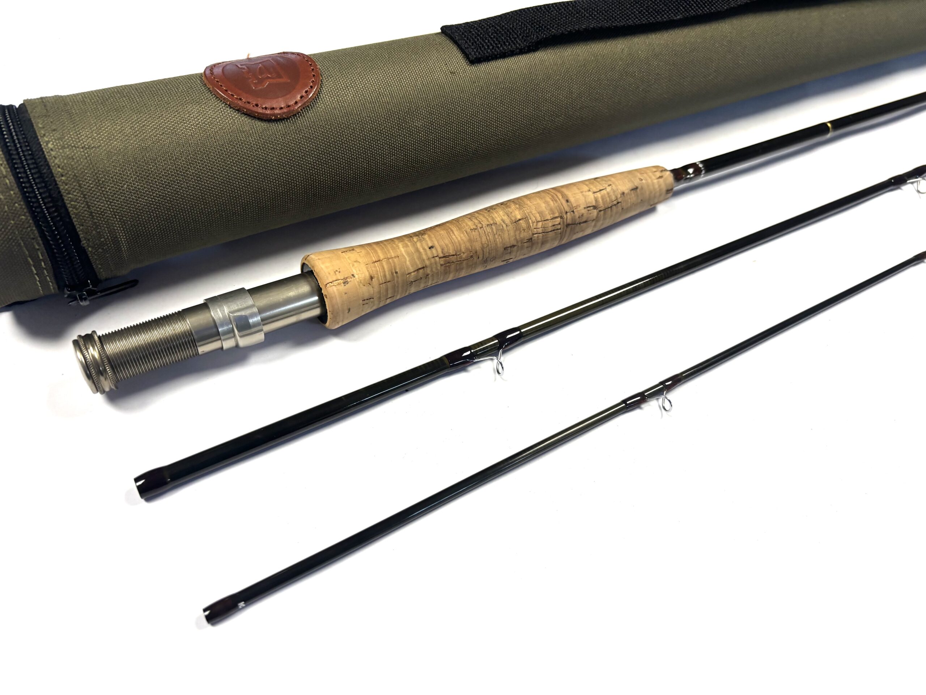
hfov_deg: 67.3
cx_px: 463
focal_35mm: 26
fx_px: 696
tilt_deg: -50.9
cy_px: 348
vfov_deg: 53.1
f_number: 1.6
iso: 80
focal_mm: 5.96
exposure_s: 1/121
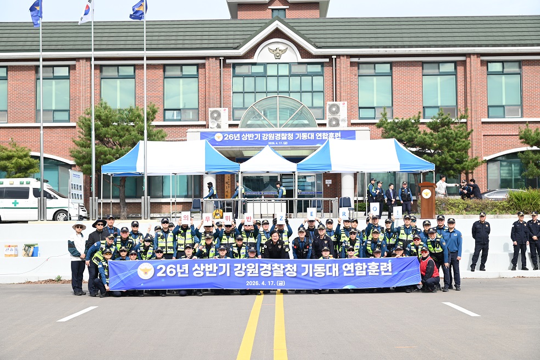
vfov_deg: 23.0
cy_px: 182
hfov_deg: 33.9
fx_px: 885
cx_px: 266
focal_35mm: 59
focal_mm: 58
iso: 100
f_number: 5.6
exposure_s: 1/200
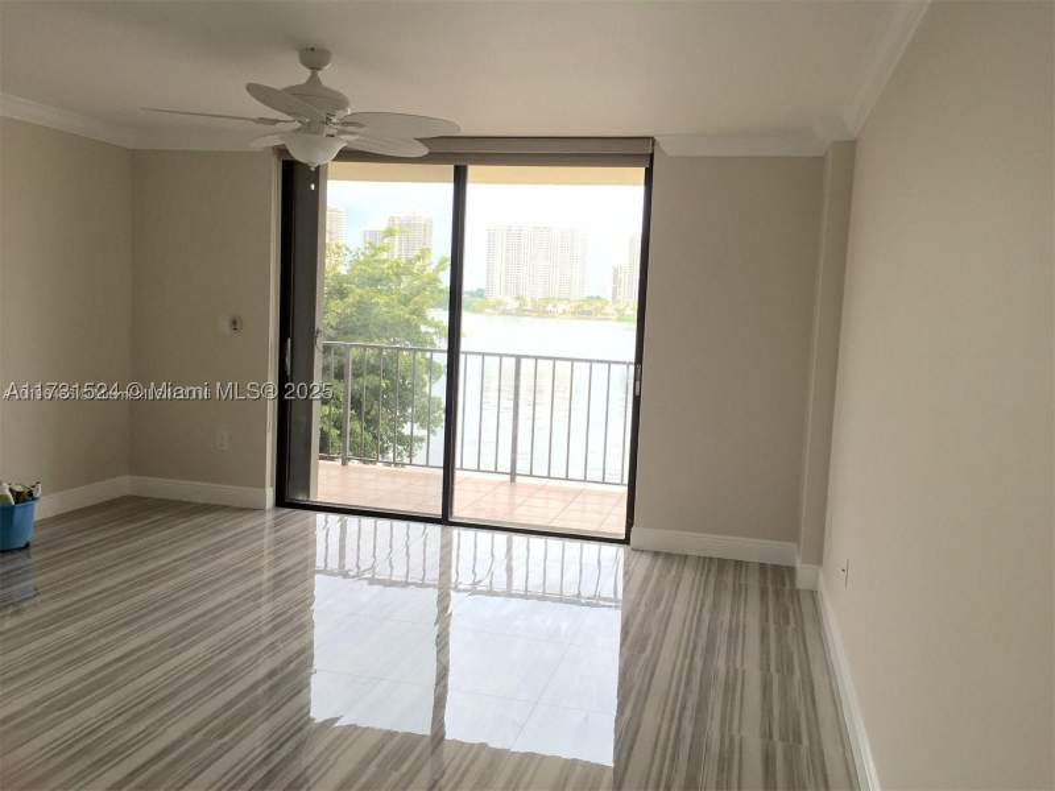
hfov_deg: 61.7
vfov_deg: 48.2
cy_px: 396
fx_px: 884
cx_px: 528
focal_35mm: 29
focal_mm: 4.15
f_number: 2.2
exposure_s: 1/120
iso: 40
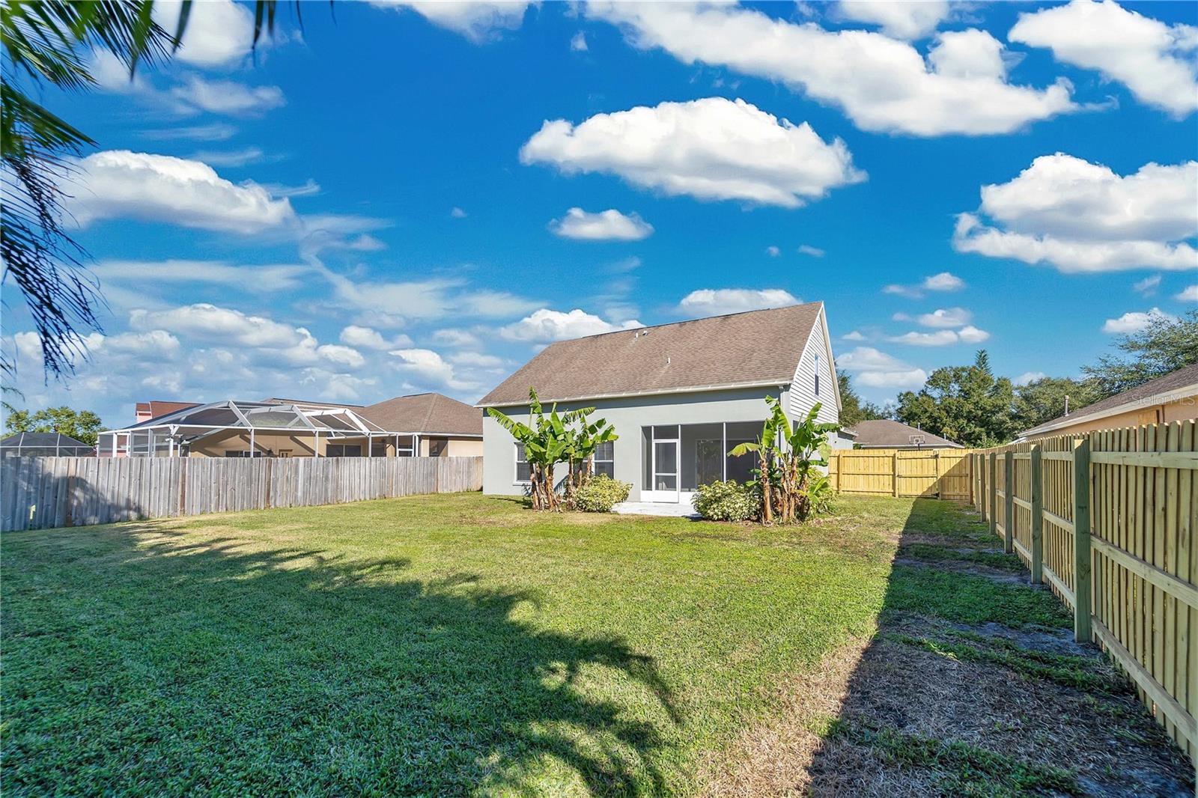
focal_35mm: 14
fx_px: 466
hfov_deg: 104.3
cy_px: 399
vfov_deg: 81.2
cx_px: 599
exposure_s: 1/800
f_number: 5
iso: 100
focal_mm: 14
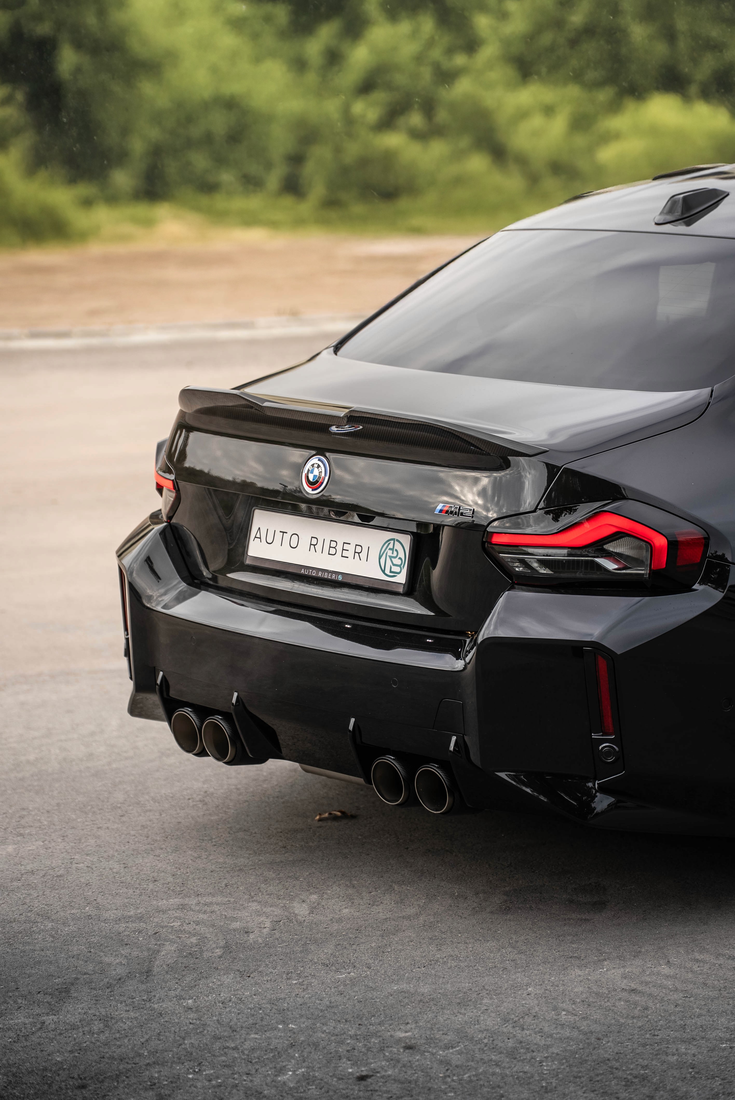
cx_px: 368
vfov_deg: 16.6
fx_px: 3762
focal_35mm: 123
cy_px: 550
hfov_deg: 11.2
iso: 100
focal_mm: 123
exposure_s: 1/800
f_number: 2.8
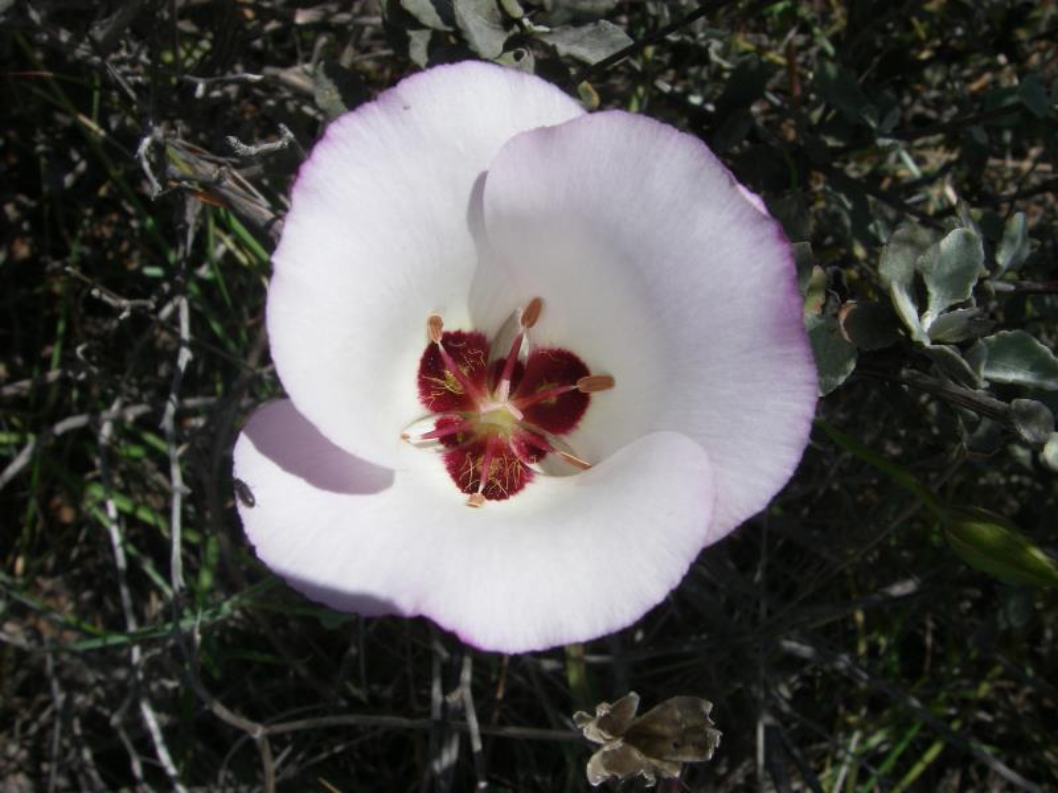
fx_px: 1161
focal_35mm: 38
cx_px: 529
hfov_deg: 49.0
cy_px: 396
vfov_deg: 37.7
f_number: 6.6
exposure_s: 1/250
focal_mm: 6.3
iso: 64
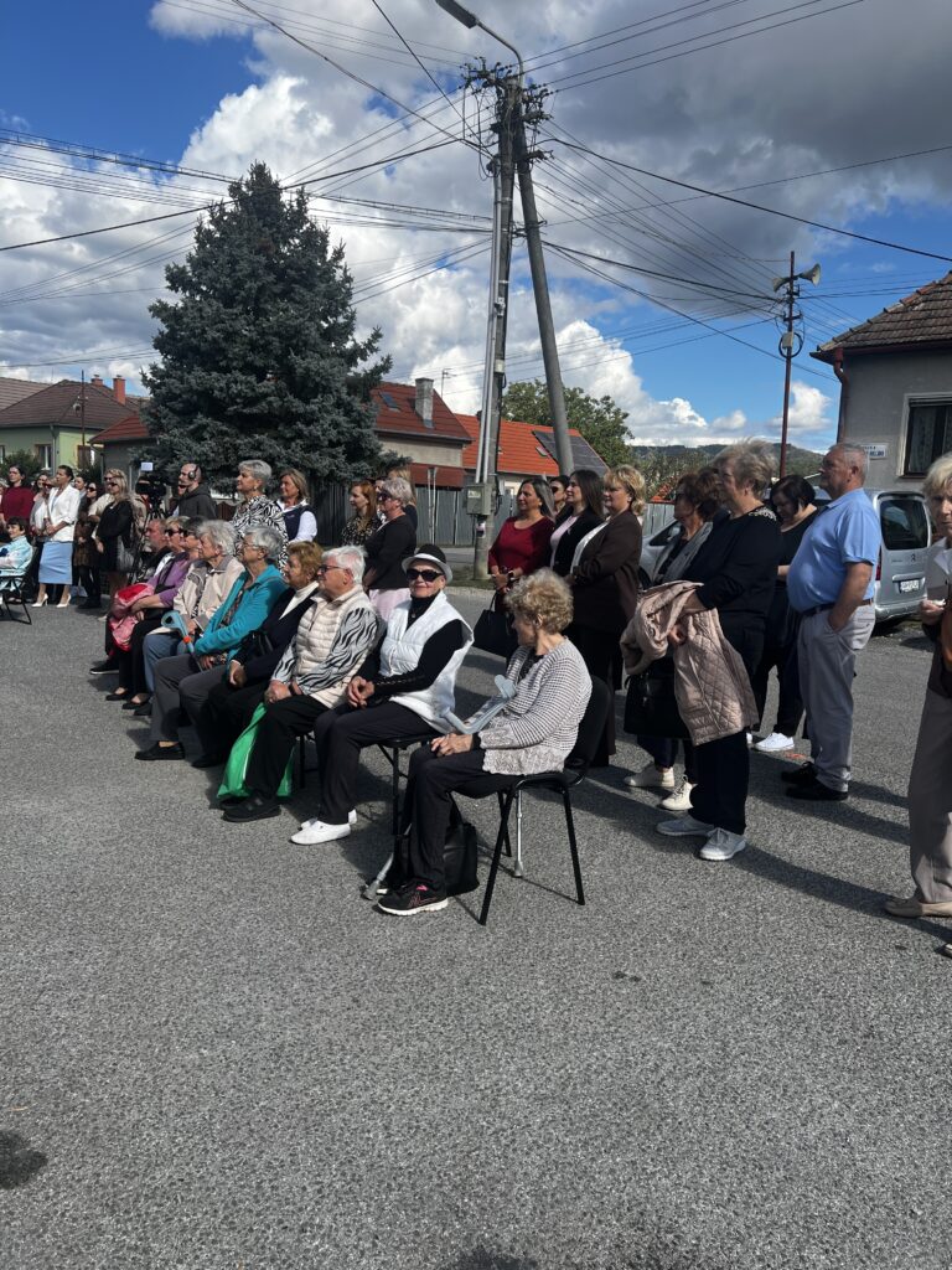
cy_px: 635
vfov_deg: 67.3
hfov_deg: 53.1
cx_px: 476
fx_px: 953
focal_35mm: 26
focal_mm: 5.7
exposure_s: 1/3257
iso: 50
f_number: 1.5
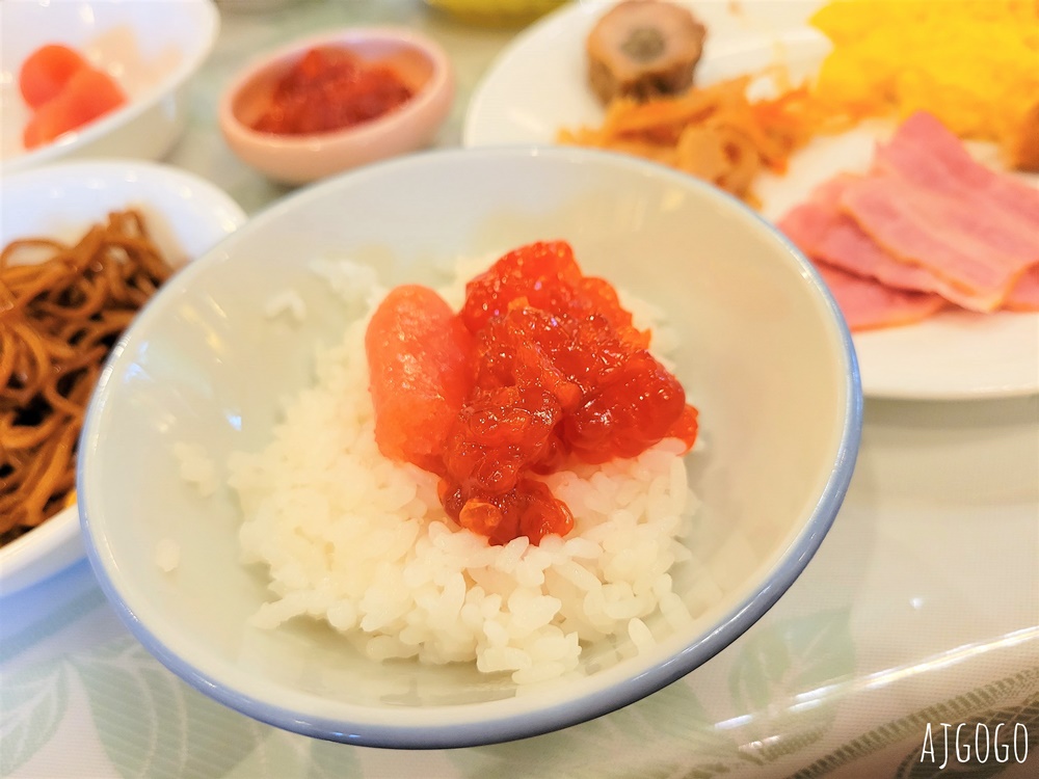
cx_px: 520
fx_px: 780
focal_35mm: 26
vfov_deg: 53.1
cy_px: 390
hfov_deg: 67.3
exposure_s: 1/100
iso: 320
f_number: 1.8
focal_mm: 5.4
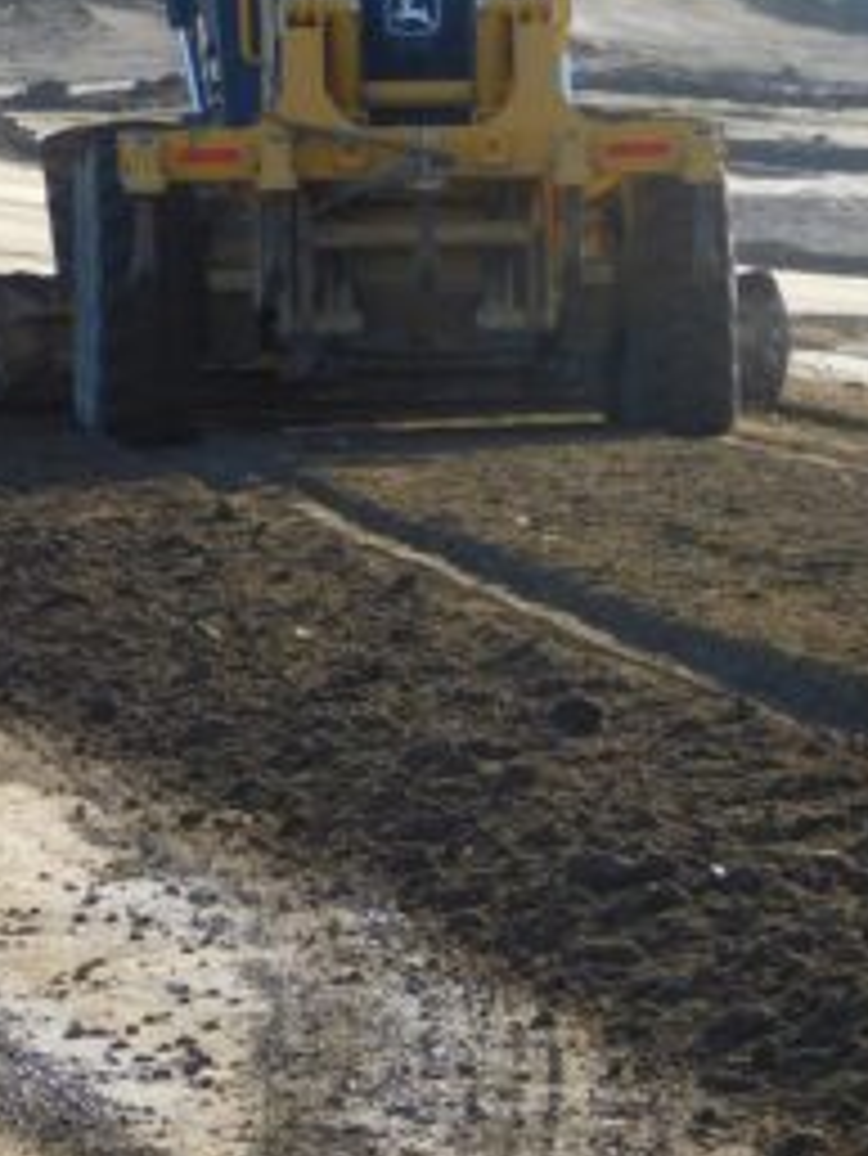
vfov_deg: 4.5
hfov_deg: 3.4
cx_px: -243
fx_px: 14765
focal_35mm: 442
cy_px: -31
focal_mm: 26.3
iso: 125
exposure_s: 1/320
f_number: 5.1
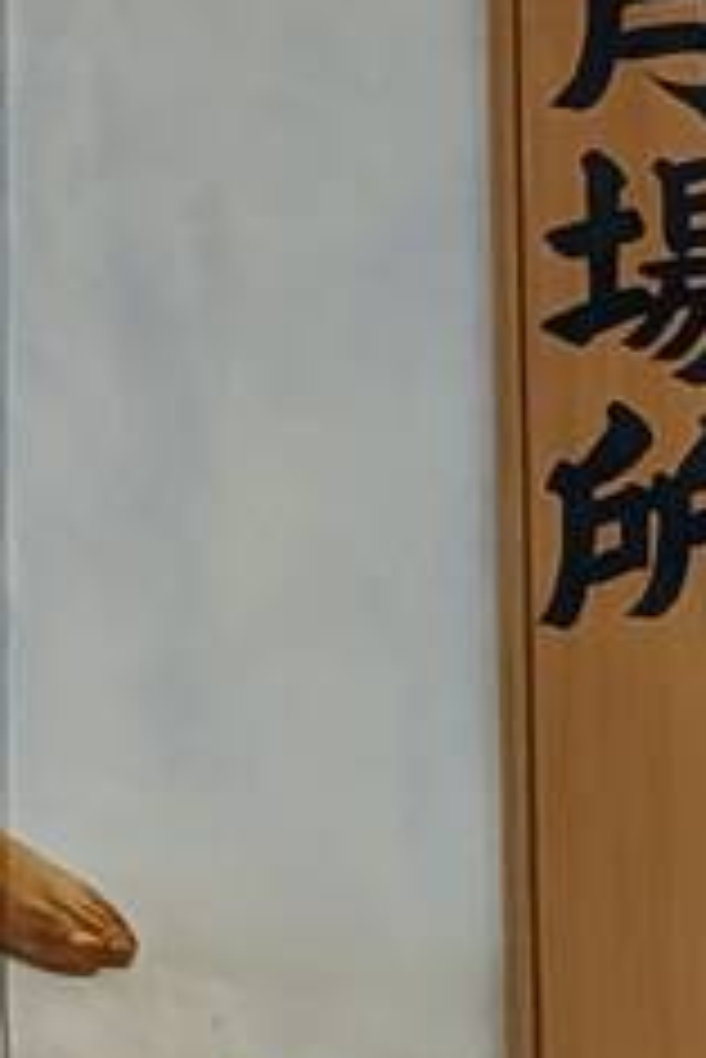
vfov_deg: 11.2
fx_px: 4993
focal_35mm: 170
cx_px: -1756
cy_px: -900
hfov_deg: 6.9
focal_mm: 6.9
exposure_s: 1/307
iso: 52
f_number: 1.68
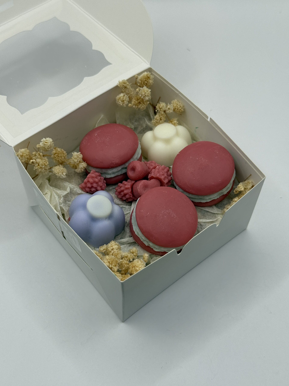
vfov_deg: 39.7
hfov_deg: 30.3
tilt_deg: -59.1
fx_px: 534
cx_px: 144
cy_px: 193
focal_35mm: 48
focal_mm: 6.76
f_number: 1.78
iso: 64
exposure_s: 1/566
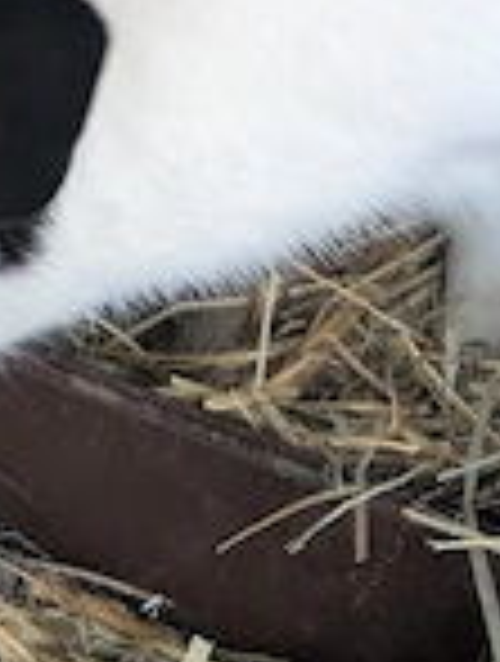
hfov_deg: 22.7
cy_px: -63
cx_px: 203
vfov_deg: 27.3
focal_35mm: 65
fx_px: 1246
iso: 765
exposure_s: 1/500
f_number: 1.68
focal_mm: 6.9
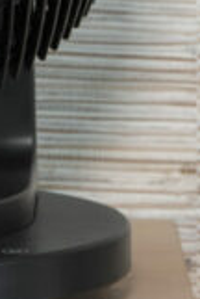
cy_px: 163
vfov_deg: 6.8
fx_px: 2501
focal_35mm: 301
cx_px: 122
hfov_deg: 4.6
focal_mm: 42.2
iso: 320
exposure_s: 1/8
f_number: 5.6
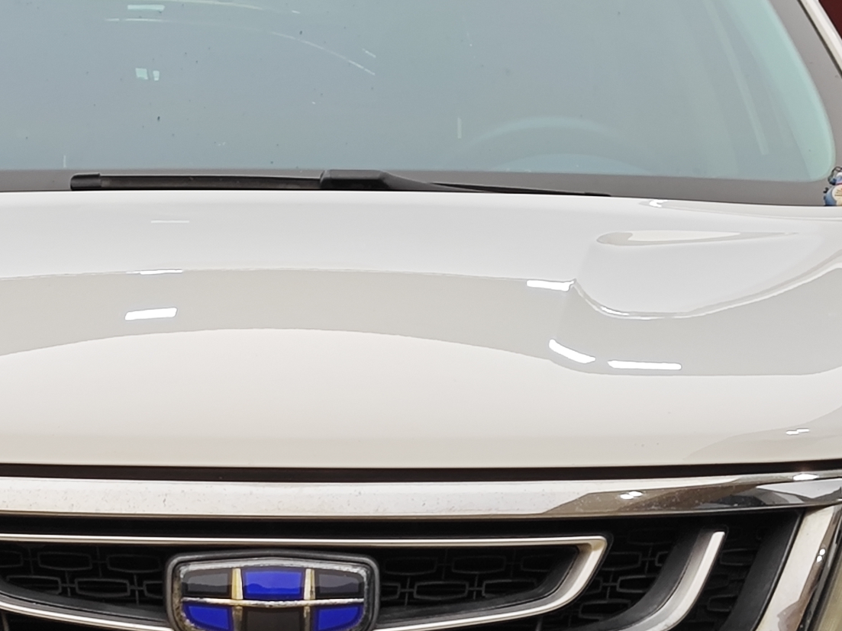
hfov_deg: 15.1
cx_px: 256
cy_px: 406
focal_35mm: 130
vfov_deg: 11.4
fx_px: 3162
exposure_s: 1/100
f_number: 1.9
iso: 80
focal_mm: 8.7
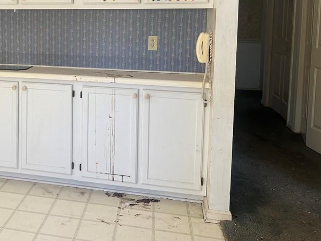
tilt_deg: -4.6
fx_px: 371
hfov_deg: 44.0
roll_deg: -0.8
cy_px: 45
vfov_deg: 34.8
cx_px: 54
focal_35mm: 40
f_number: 1.78
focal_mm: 6.86
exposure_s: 1/121
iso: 100
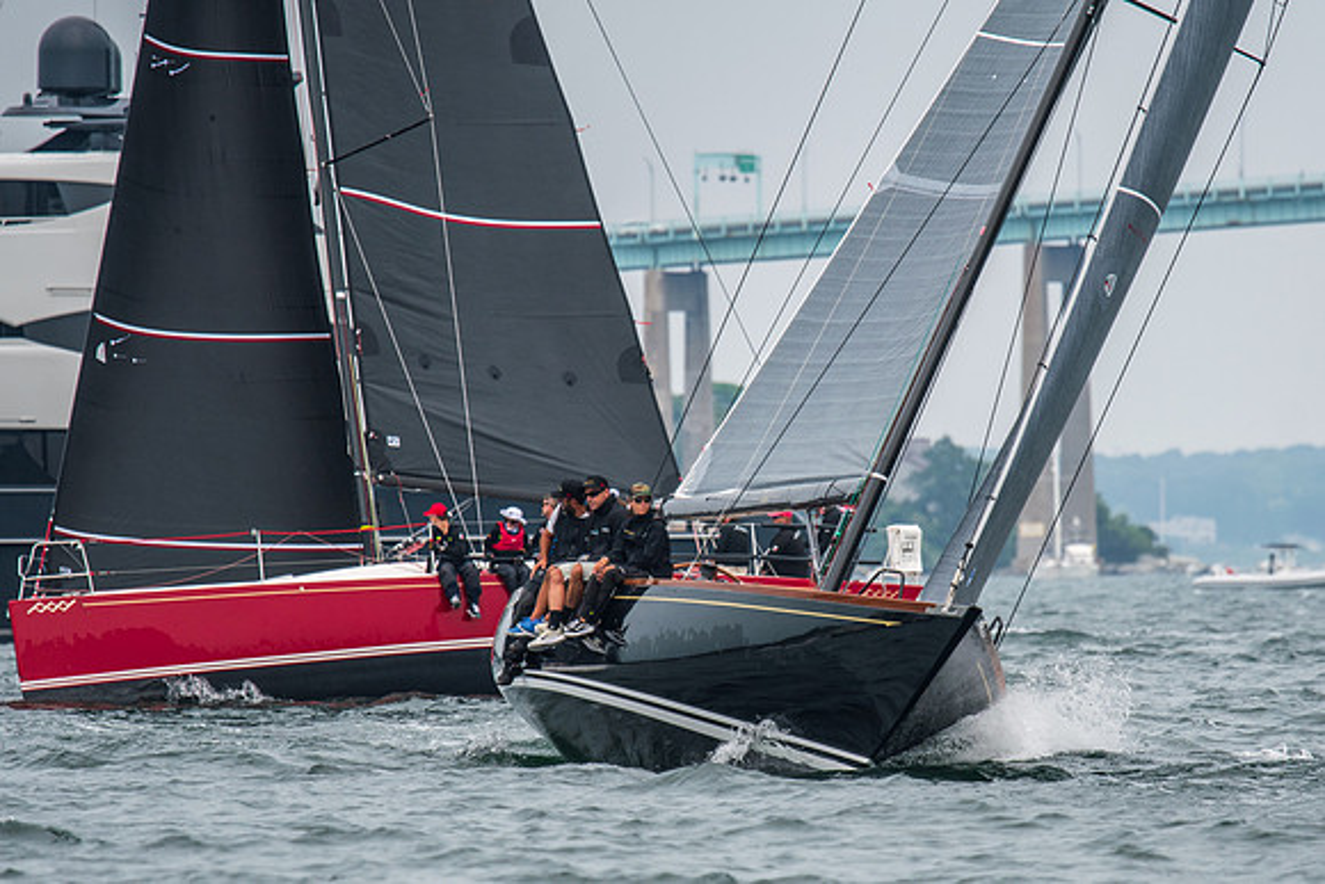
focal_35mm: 549
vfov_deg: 2.5
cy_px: 522
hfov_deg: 3.8
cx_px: 760
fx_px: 20208
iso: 200
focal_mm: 300
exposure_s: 1/2000
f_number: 4
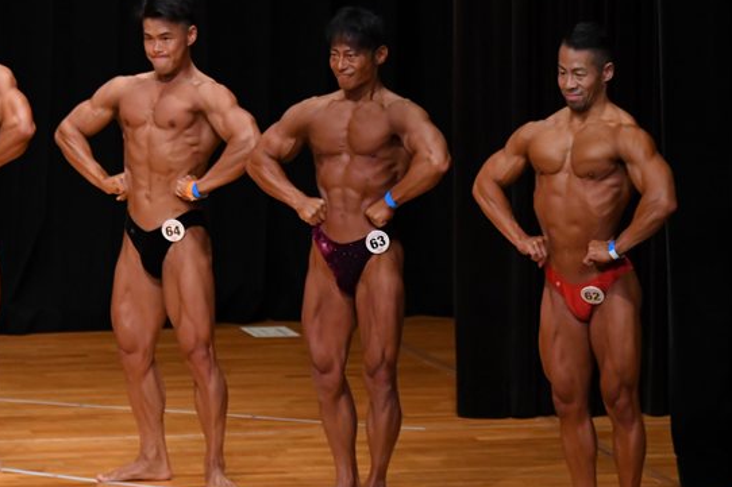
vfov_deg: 4.0
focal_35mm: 343
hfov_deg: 6.0
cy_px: 221
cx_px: 387
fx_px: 6972
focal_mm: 160
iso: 3200
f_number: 5.6
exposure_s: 1/400
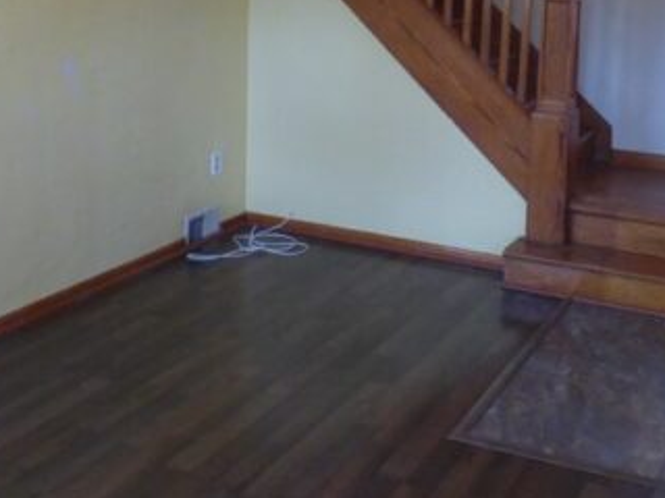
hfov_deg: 37.8
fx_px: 961
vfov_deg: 27.4
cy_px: 0
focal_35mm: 50
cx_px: 438
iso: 400
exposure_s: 1/60
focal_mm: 3.58
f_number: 2.8
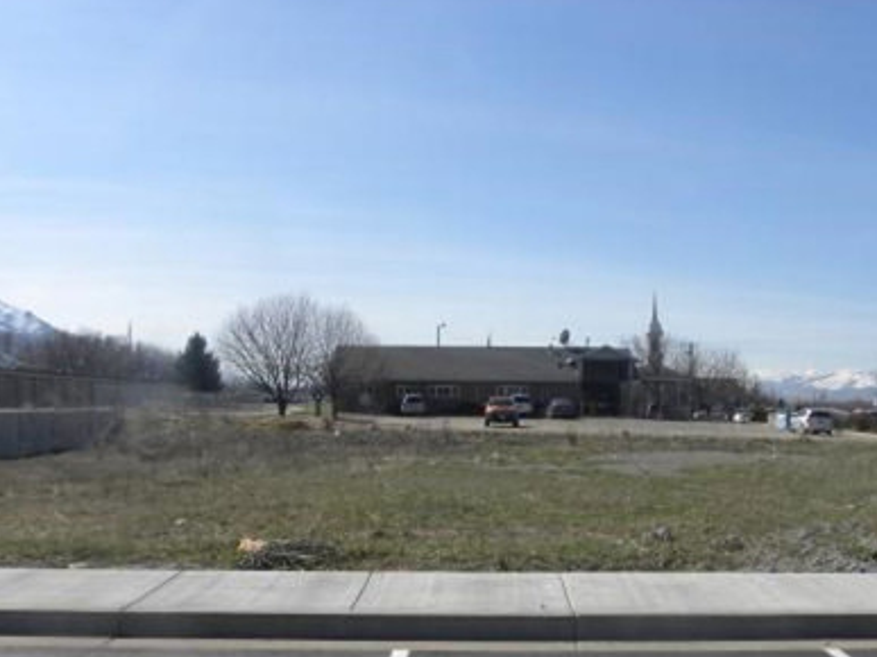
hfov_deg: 43.4
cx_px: 562
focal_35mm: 43
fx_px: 1089
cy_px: 514
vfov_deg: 32.8
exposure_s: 1/365
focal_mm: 4.6
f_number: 6.3
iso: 64
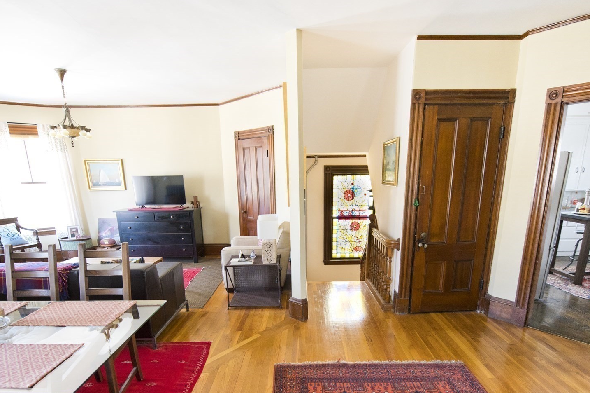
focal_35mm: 20
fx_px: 328
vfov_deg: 60.2
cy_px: 267
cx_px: 298
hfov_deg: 84.0
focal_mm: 14
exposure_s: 1/125
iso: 2000
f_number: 2.8
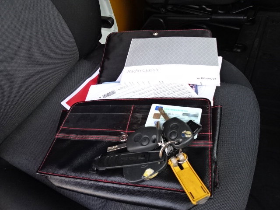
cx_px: 140
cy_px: 105
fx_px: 194
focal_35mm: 24
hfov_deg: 71.6
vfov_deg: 56.8
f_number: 3.5
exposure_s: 1/100
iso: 800
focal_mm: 4.25
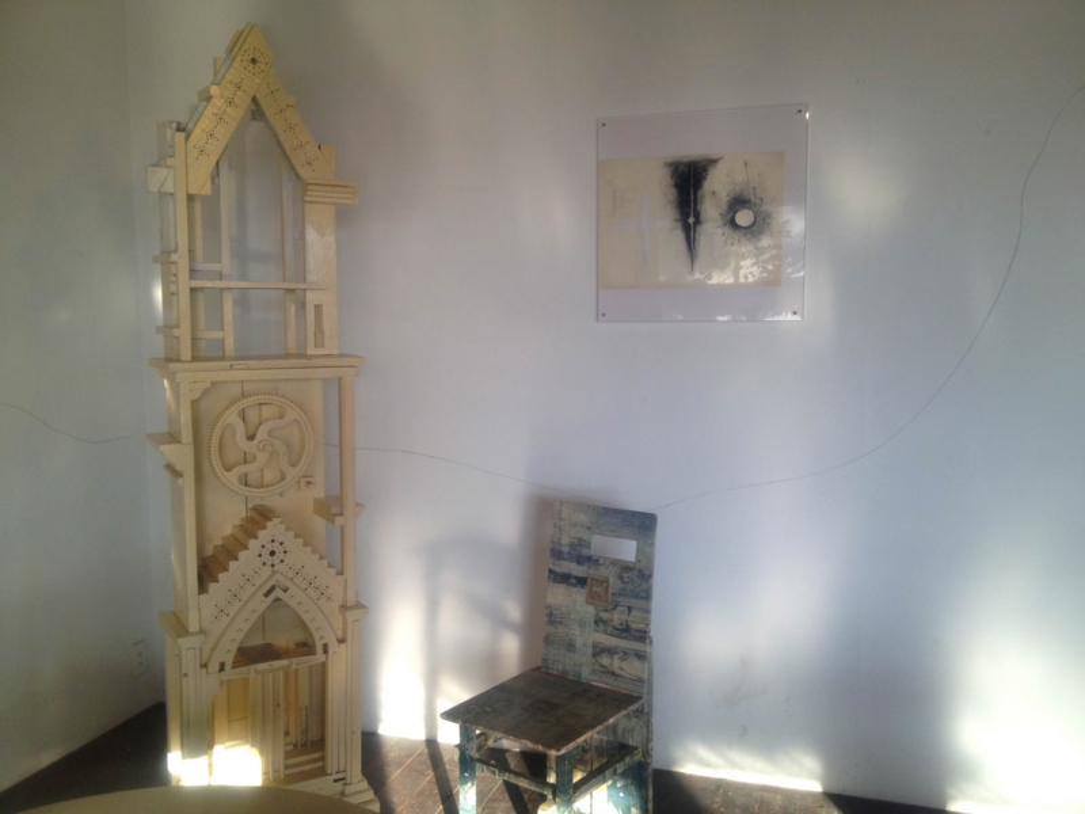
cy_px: 407
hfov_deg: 52.6
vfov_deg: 40.7
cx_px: 542
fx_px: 1097
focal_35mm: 35
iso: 64
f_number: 2.4
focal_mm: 4.28
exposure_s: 1/151
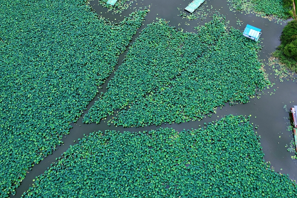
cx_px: 182
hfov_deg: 56.7
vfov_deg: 39.7
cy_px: 73
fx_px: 272
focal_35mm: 33
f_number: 2.8
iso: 100
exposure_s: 1/725
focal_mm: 8.38
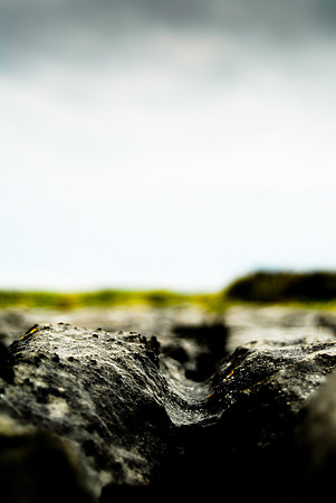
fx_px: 1006
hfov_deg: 19.0
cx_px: 168
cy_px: 252
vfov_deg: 28.0
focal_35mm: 72
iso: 100
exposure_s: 1/250
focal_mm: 48
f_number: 4.5
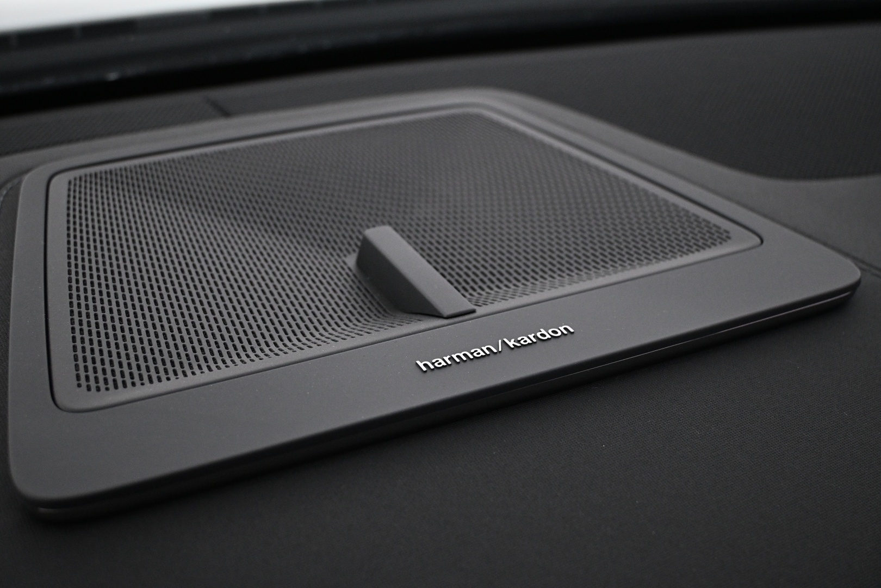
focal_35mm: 47
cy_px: 294
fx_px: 1156
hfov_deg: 41.7
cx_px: 440
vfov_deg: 28.5
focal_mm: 31.5
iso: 1600
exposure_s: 1/40
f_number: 5
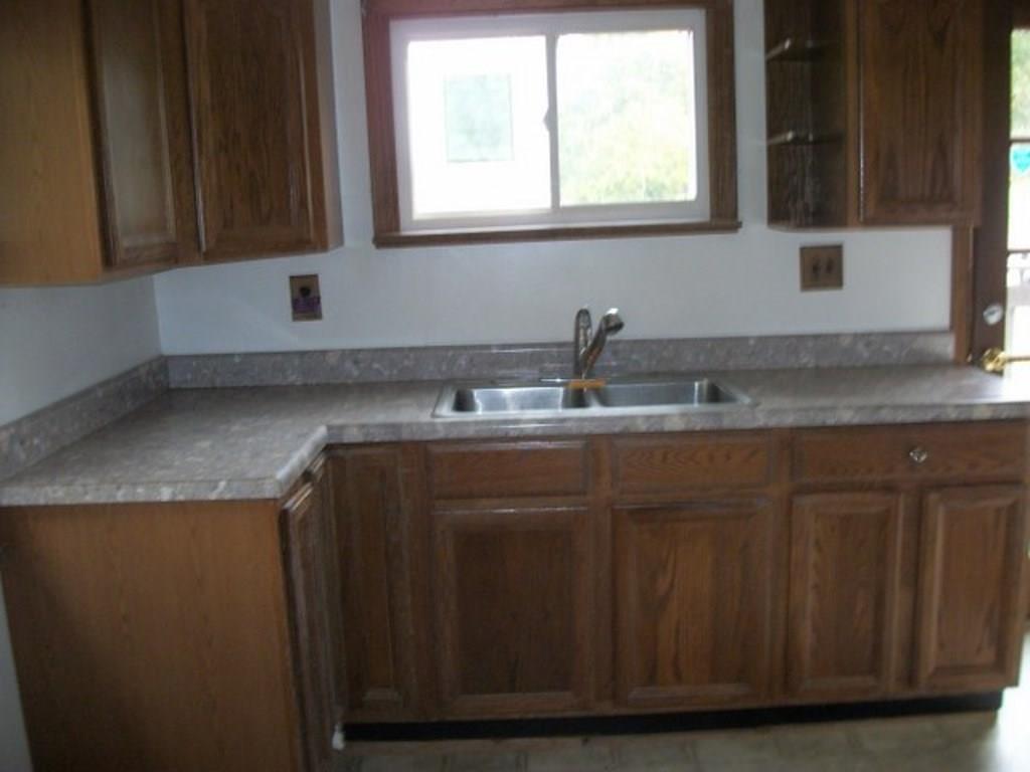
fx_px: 952
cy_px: 386
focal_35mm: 32
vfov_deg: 44.2
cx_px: 515
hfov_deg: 56.8
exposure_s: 1/30
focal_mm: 5.7
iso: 160
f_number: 2.9
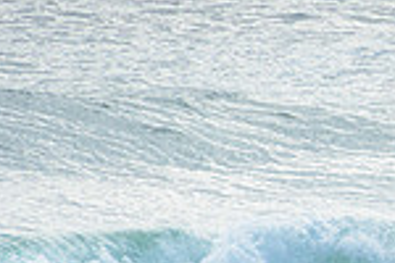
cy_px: 301
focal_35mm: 1902
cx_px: 915
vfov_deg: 0.7
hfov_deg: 1.1
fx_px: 20868
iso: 800
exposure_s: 1/1600
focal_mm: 400
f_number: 14
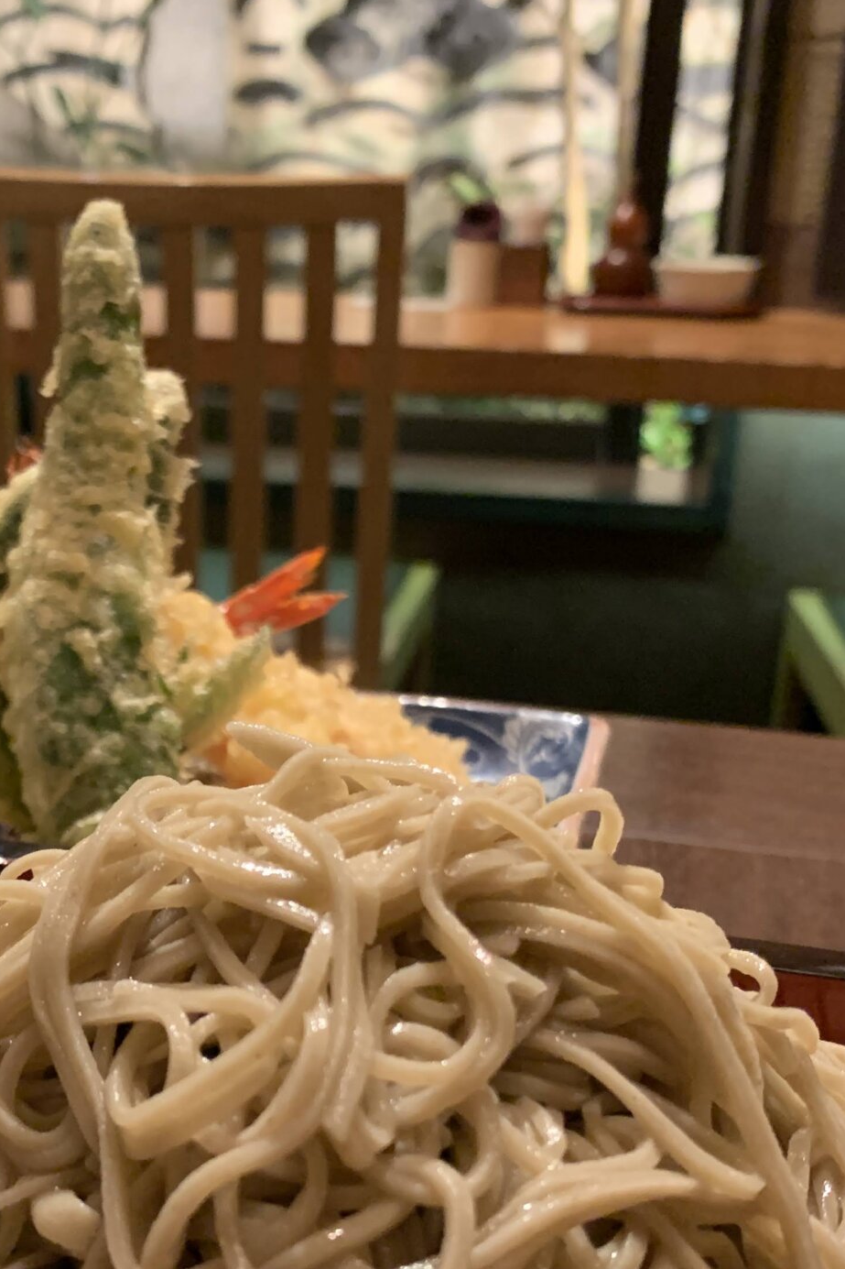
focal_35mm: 50
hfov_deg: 26.2
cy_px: 727
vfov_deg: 39.5
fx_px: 1761
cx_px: 100
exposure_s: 1/40
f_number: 1.8
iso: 400
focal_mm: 4.25
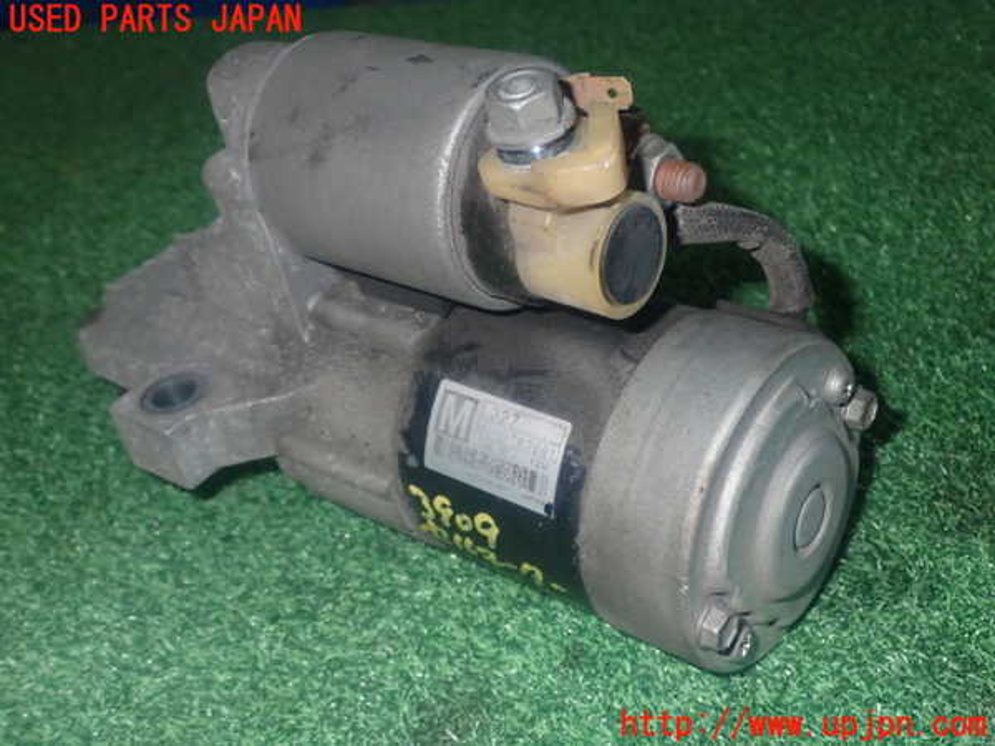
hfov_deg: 42.9
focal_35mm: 44
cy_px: 373
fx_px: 1265
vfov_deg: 32.9
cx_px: 498
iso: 800
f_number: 9
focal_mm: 7.84
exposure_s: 1/40
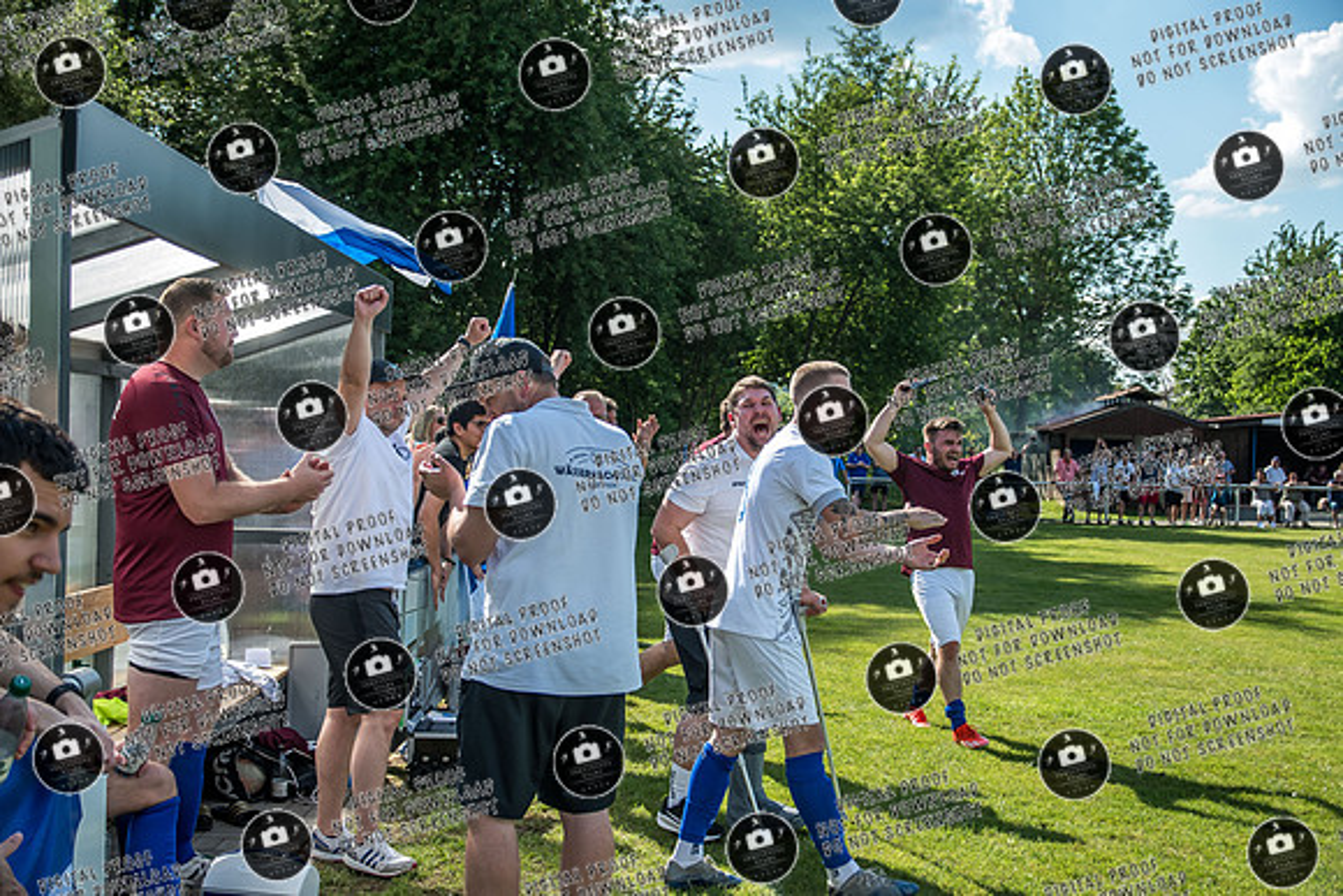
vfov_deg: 29.2
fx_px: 1718
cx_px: 672
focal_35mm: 46
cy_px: 448
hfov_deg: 42.7
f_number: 4
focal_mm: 31
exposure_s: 1/1000
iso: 200
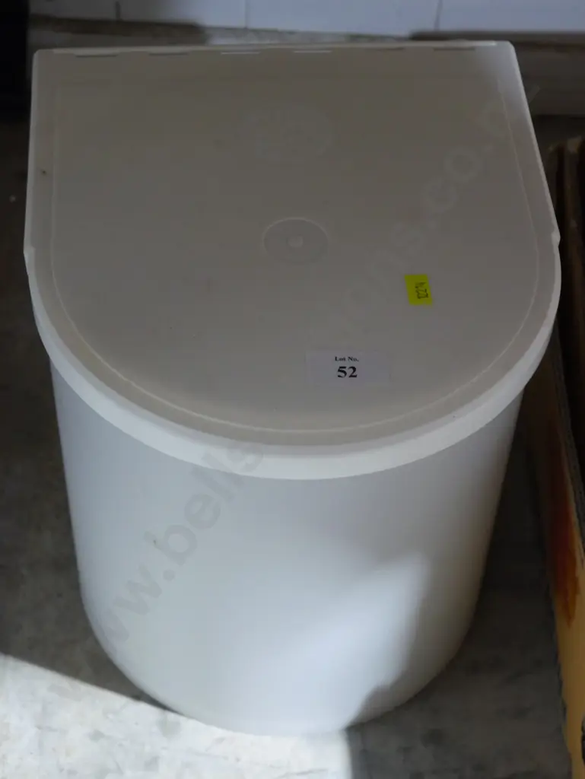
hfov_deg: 20.5
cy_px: 390
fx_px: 1621
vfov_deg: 27.0
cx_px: 292
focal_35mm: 72
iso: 3200
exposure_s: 1/30
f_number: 5.5
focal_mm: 36
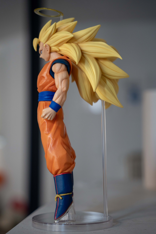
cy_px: 117
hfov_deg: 19.5
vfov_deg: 28.8
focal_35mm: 70
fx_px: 455
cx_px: 78
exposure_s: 1/100
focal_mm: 70
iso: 1000
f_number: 2.8
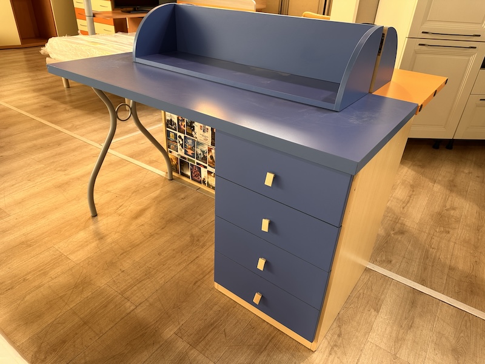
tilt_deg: -30.5
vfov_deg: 56.8
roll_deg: -3.8
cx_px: 242
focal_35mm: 24
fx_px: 336
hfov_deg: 71.6
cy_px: 182
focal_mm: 6.86
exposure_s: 1/100
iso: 100
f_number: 1.78
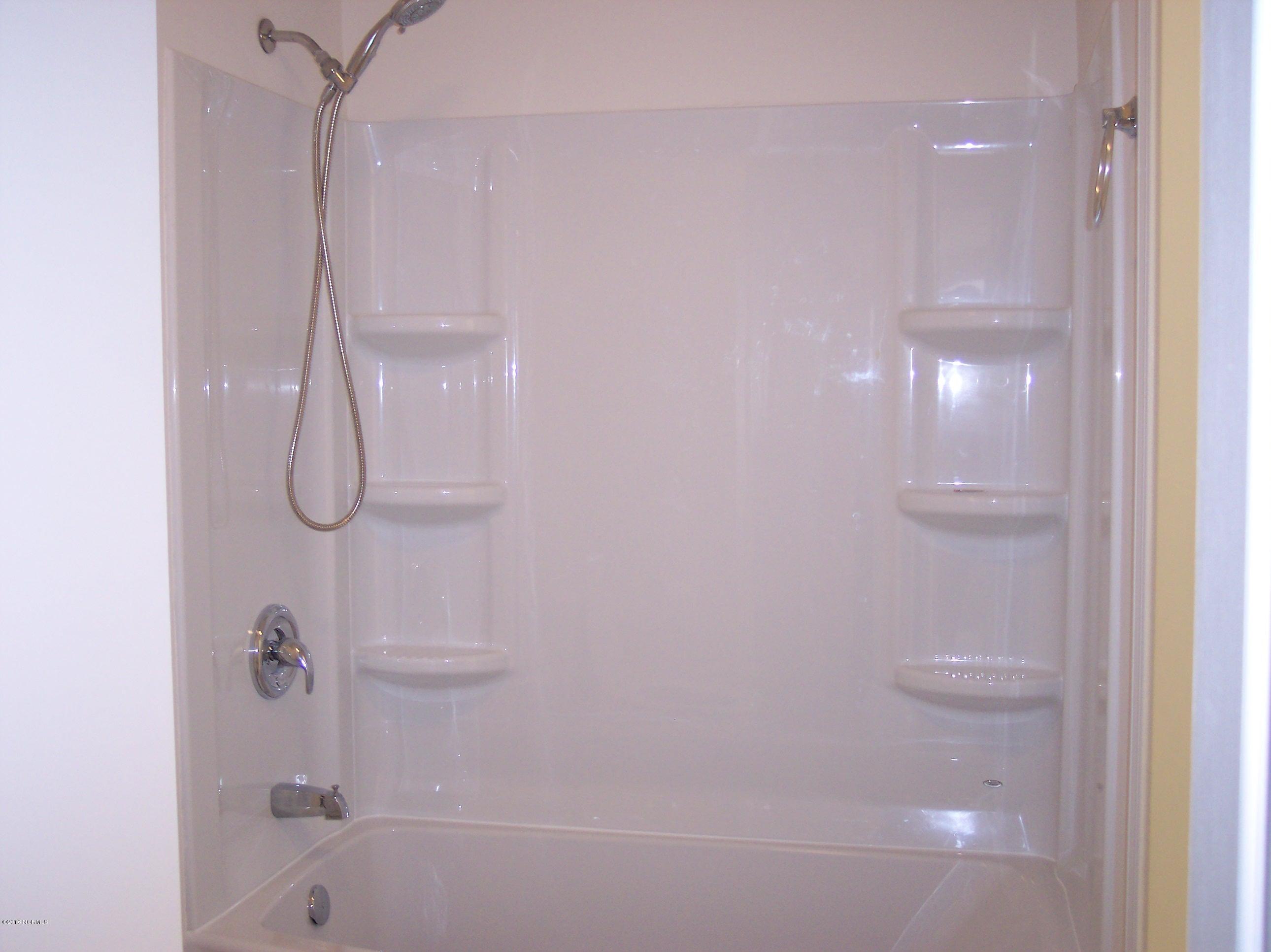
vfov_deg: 37.7
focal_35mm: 38
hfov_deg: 49.0
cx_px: 636
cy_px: 476
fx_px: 1394
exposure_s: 1/30
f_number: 2.8
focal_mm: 8
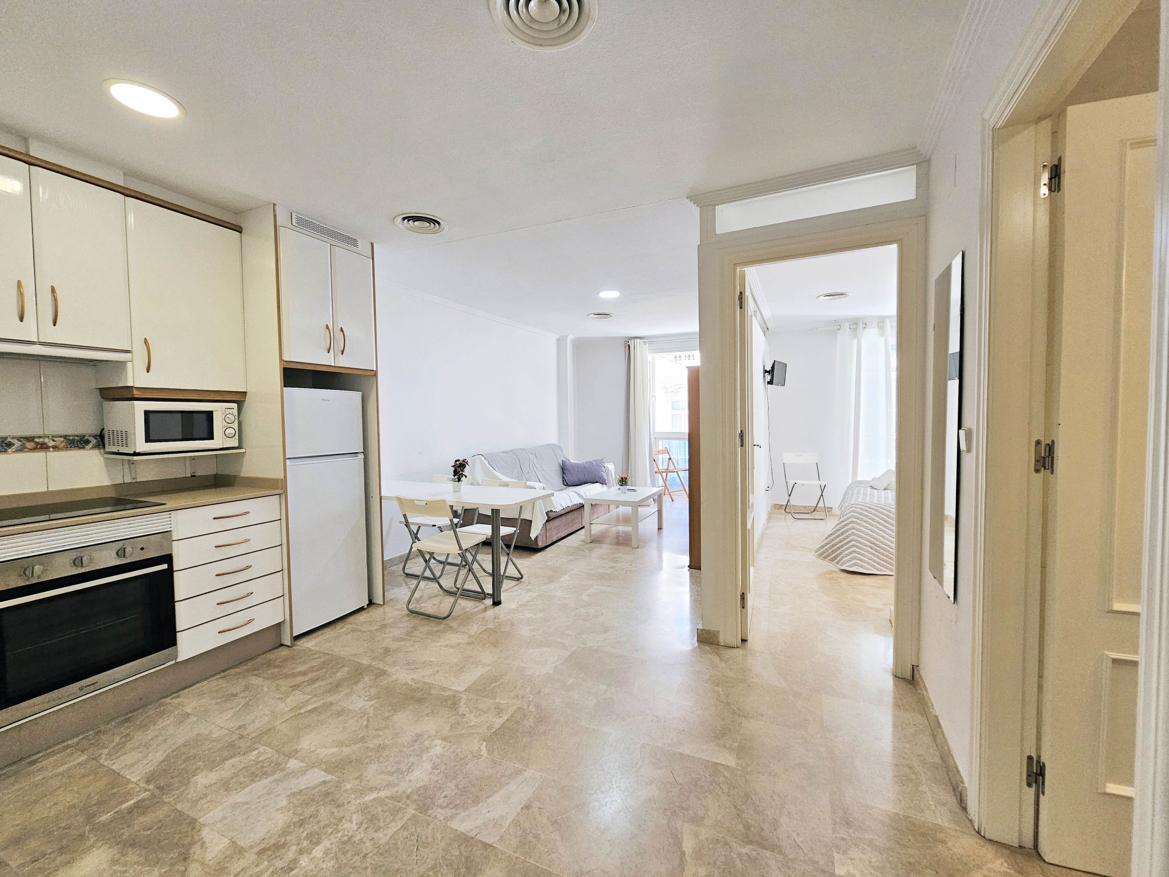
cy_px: 438
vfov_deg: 89.9
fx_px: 439
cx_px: 584
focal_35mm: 13
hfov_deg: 106.2
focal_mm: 2.2
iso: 125
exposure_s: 1/71
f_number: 2.2
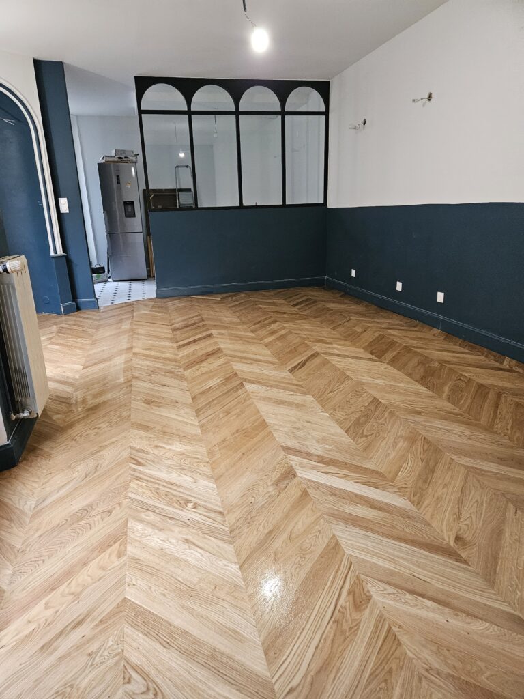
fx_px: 464
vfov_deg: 73.9
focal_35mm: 23
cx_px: 262
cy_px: 350
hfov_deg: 58.9
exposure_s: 1/142
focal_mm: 5.4
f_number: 1.8
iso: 800
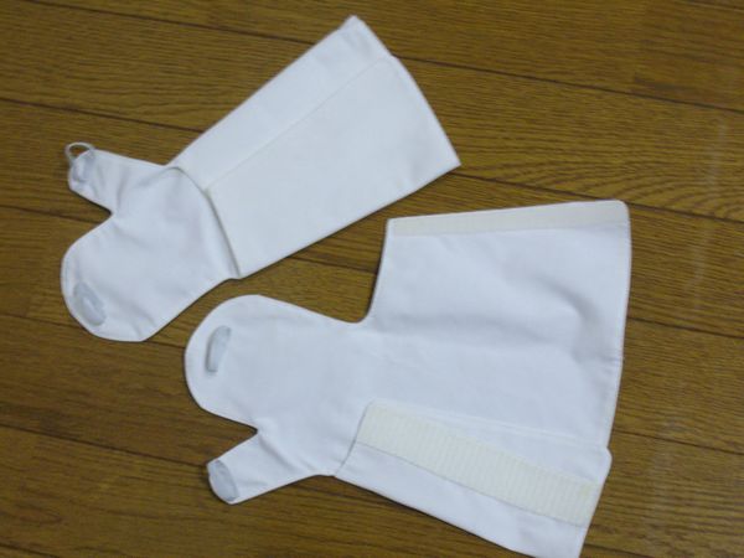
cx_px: 372
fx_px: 1505
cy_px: 279
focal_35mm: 70
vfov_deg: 21.0
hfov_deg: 27.8
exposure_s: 1/13
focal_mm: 11.3
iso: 320
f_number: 3.8
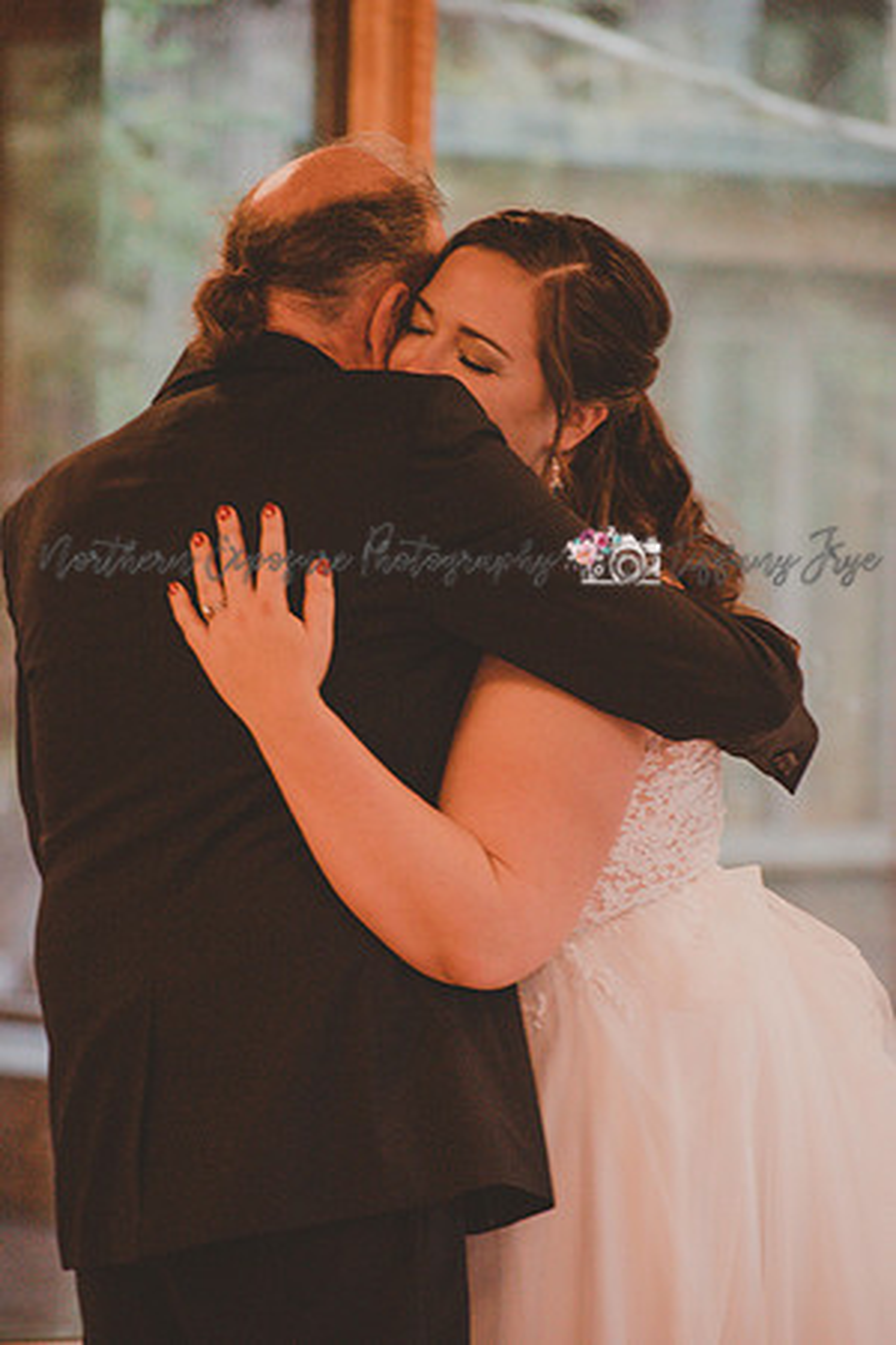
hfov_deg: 5.4
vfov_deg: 8.1
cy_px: 672
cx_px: 448
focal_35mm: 255
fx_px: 9519
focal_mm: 170
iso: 4500
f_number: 5
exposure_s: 1/60
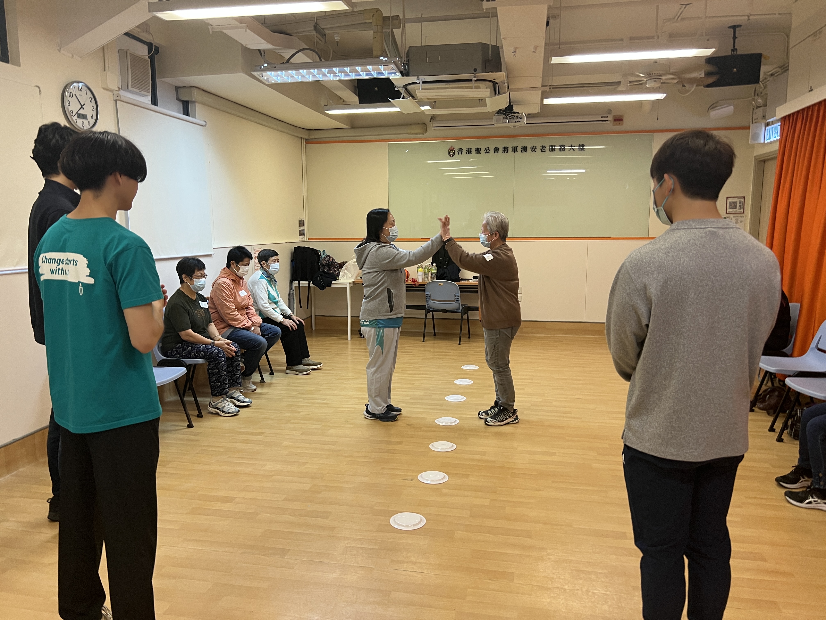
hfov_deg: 67.3
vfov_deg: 53.1
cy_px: 310
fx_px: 620
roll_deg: -0.4
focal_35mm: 26
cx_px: 413
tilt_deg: -8.7
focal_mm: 5.7
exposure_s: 1/50
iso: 80
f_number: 1.5
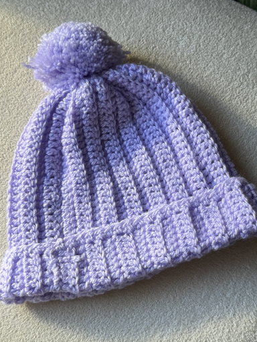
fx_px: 495
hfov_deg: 29.1
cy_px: 169
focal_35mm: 50
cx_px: 128
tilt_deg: -71.0
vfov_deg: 38.2
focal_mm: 6.76
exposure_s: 1/121
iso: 64
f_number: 1.78
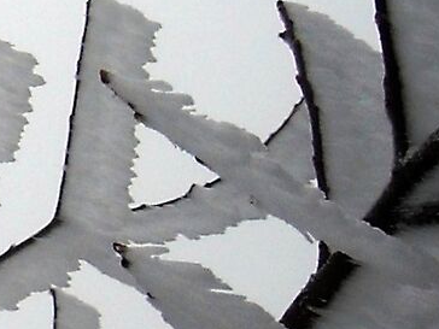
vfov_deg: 6.4
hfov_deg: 7.7
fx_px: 2930
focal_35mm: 231
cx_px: -783
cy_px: 202
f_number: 2.8
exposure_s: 1/478
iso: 64
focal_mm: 5.7
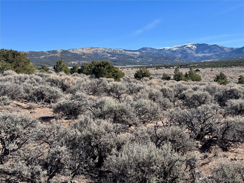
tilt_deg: -3.0
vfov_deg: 30.3
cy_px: 92
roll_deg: +1.8
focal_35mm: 48
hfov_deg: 39.7
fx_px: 338
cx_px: 122
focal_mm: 6.76
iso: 64
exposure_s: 1/3610
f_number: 1.78
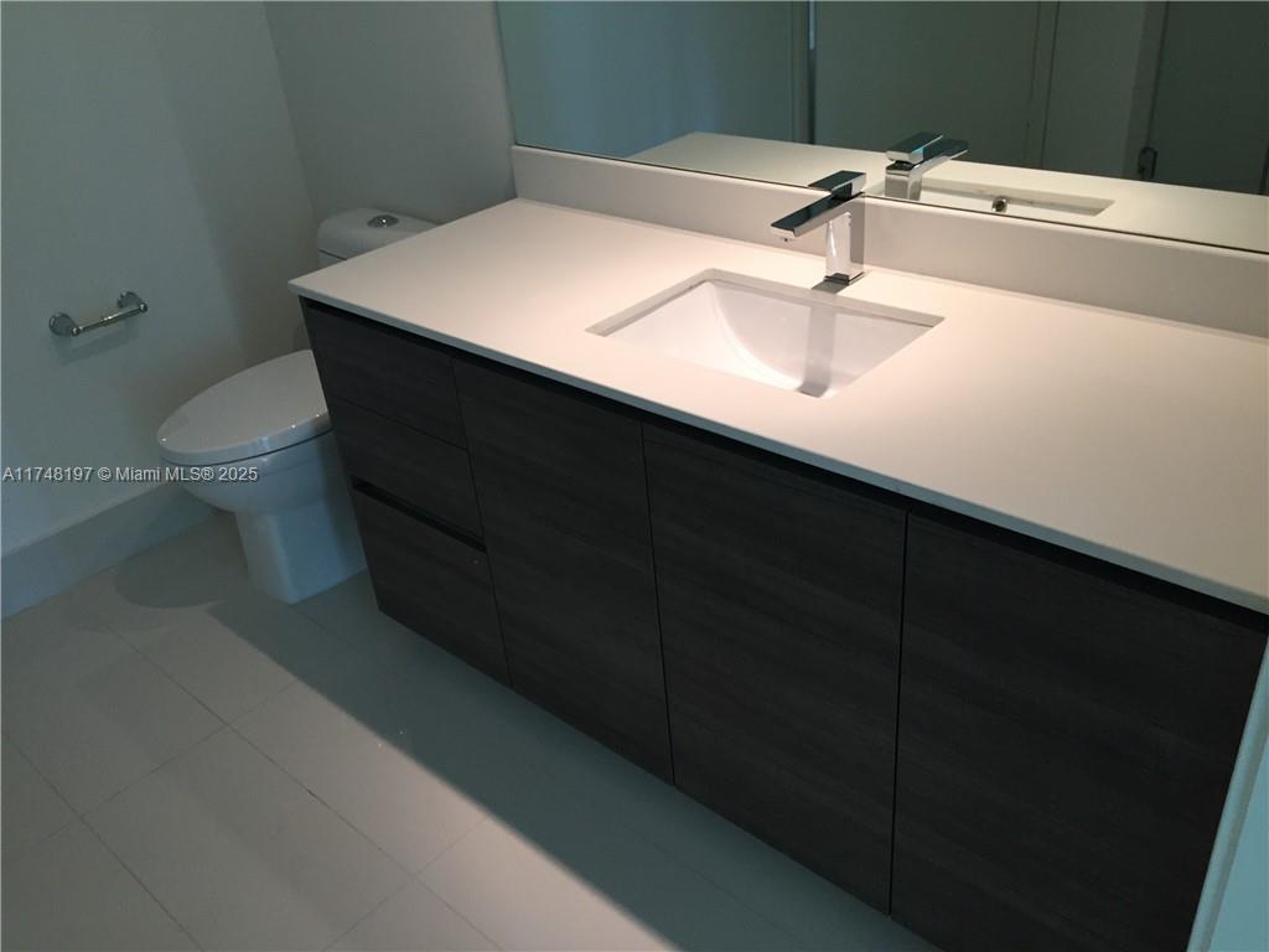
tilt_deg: -29.3
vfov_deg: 48.2
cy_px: 476
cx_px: 634
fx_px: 1063
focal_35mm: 29
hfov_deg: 61.7
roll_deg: +6.3
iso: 50
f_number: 2.2
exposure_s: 1/30
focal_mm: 4.15
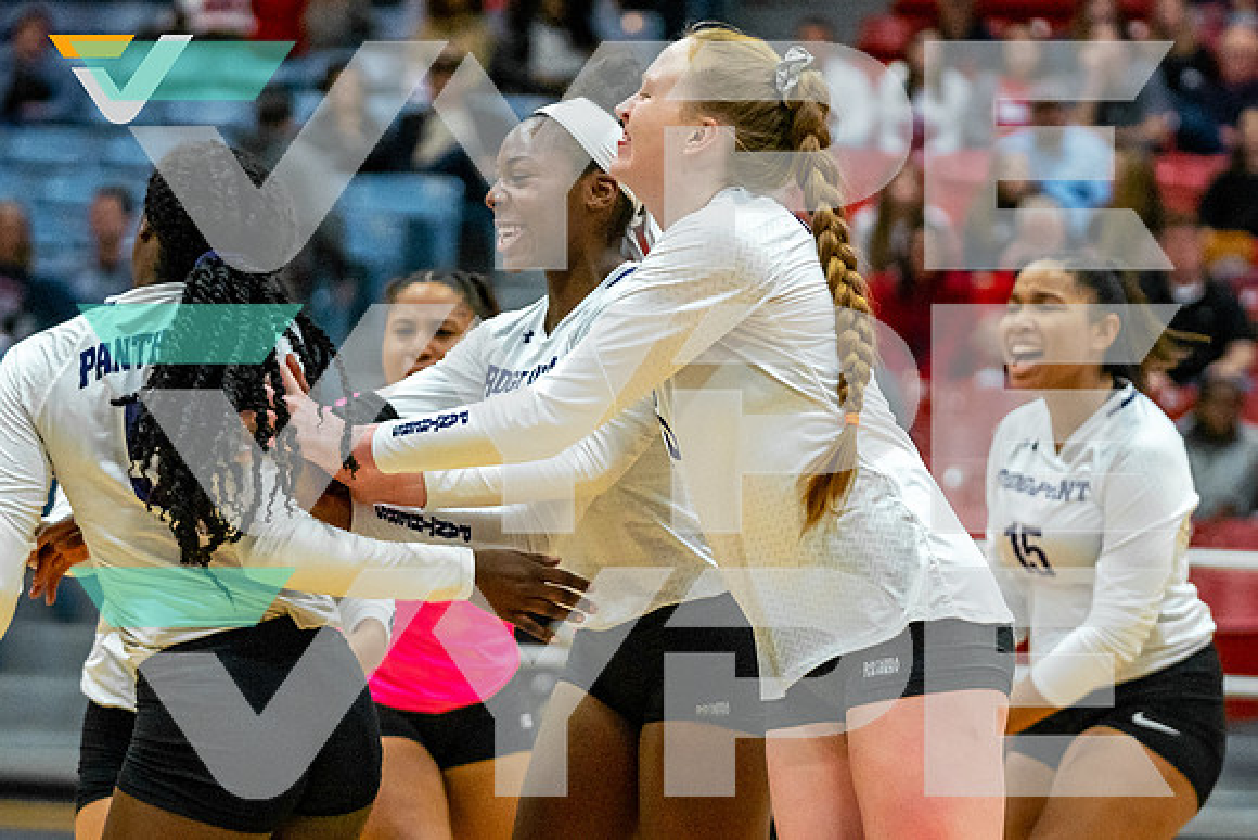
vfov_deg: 8.1
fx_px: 5960
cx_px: 610
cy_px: 537
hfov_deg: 12.0
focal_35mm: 171
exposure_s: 1/1600
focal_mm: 104
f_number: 2.8
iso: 2000
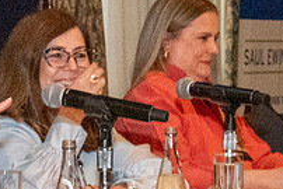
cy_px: 100
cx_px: -108
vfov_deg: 5.0
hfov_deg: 7.3
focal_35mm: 278
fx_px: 2187
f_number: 13
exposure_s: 1/100
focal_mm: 65
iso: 20000
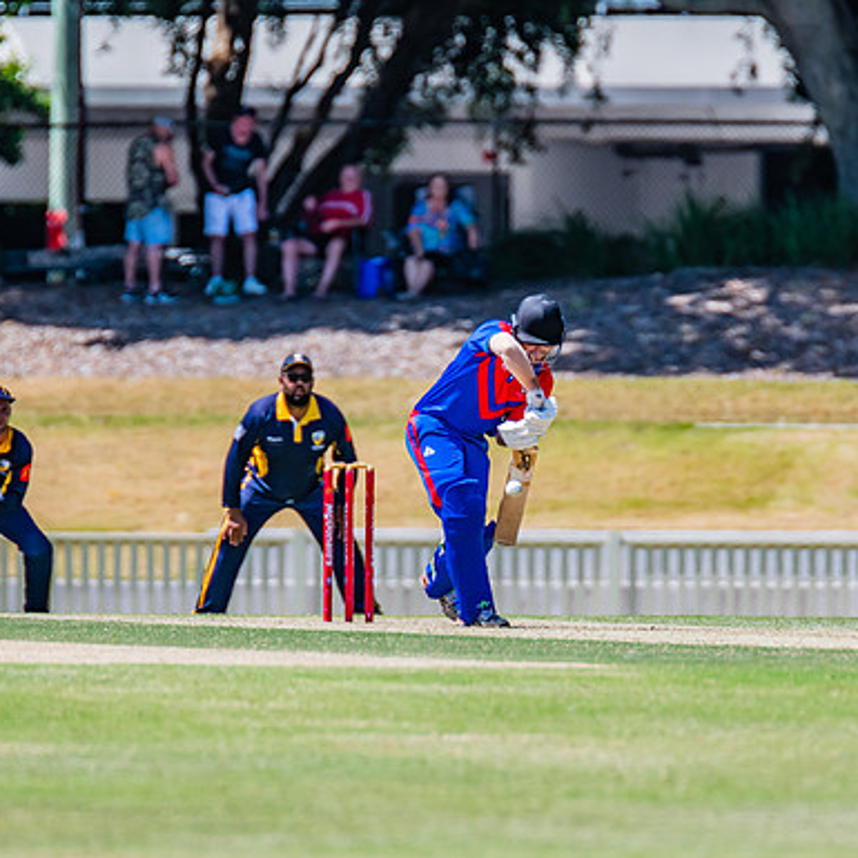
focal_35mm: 799
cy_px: 445
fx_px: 22406
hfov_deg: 2.2
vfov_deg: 2.2
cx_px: 447
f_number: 7.1
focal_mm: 600
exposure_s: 1/2000
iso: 640
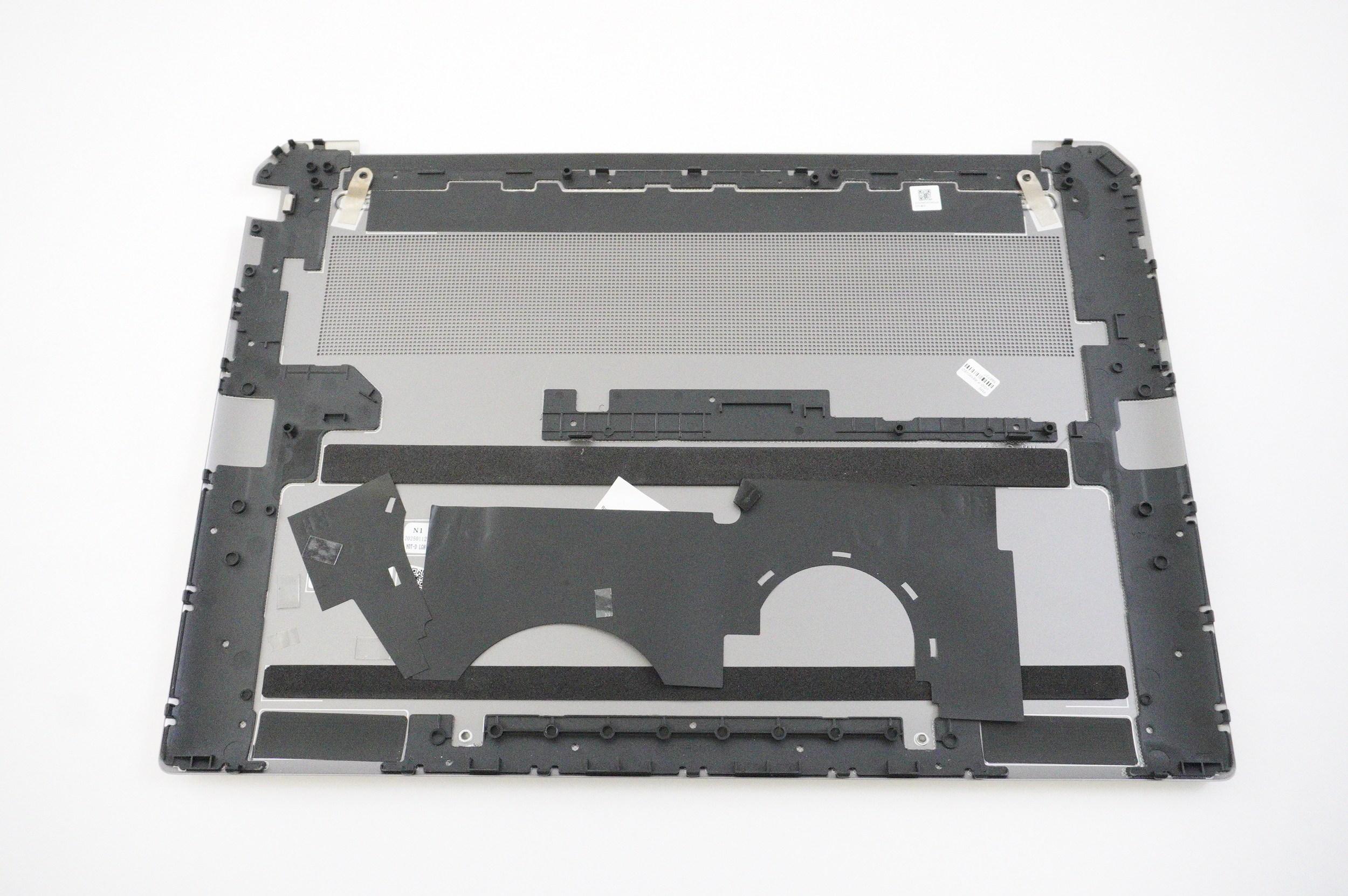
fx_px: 1291
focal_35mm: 34
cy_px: 448
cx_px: 674
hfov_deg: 55.1
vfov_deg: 38.3
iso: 10000
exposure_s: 1/320
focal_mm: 23
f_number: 5.6
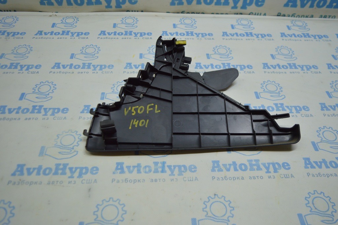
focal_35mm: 30
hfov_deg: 62.0
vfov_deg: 43.5
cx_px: 169
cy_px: 112
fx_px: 281
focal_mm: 20
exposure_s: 1/125
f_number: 3.8
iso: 400
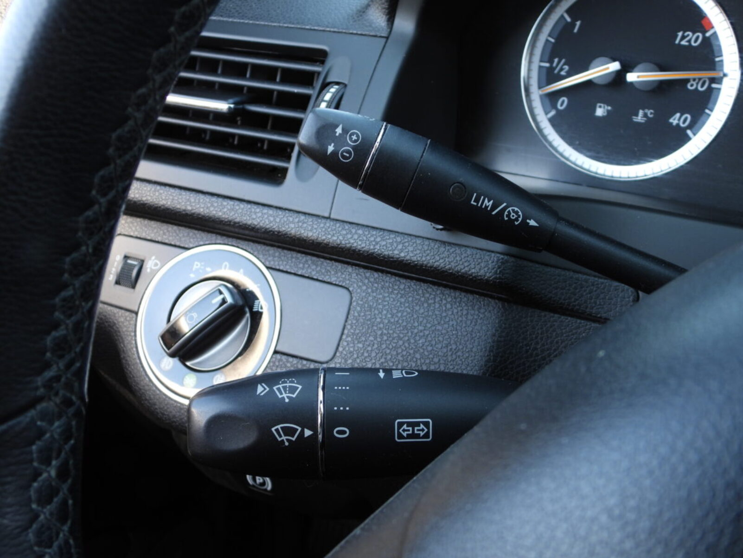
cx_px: 372
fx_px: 880
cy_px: 279
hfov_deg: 45.8
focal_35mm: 41
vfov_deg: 35.1
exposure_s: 1/60
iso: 100
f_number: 3.2
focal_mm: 7.4
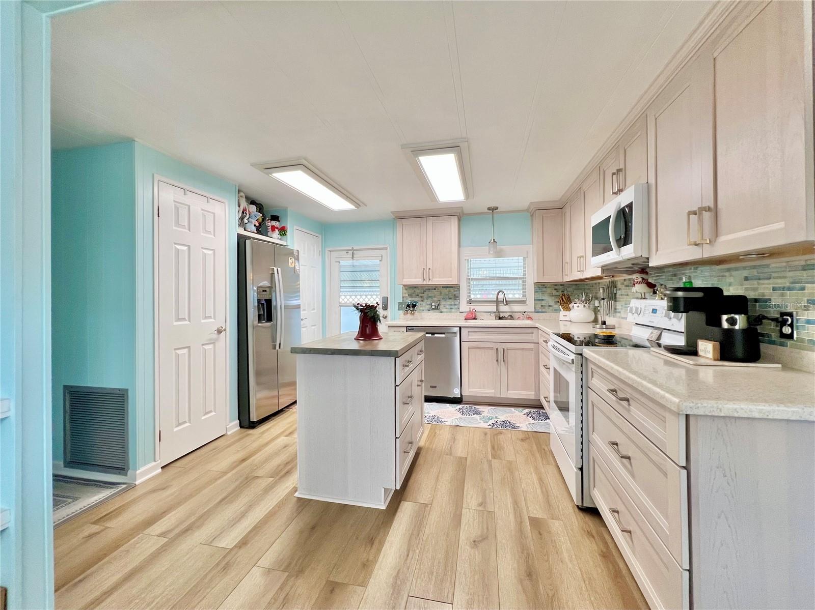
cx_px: 408
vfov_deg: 89.9
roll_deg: +0.5
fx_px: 306
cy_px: 305
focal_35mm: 13
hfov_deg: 106.2
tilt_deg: -1.2
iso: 125
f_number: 1.8
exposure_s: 1/120
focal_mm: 1.57
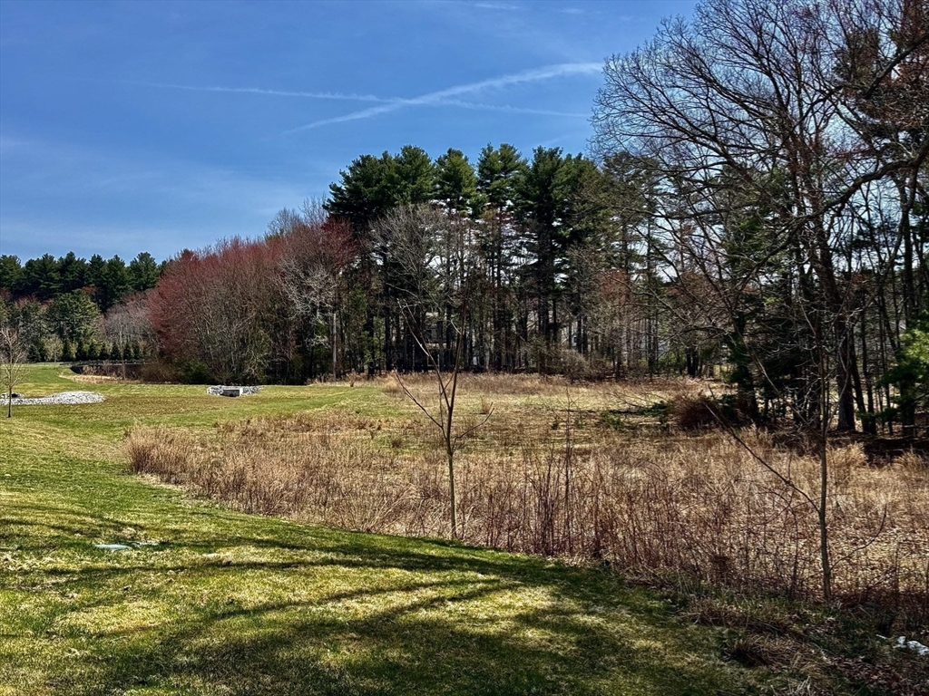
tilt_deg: +1.0
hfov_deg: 39.7
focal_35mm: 48
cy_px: 348
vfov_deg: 30.3
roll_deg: -0.1
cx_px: 464
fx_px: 1288
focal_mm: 6.76
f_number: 1.78
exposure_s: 1/3534
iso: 64
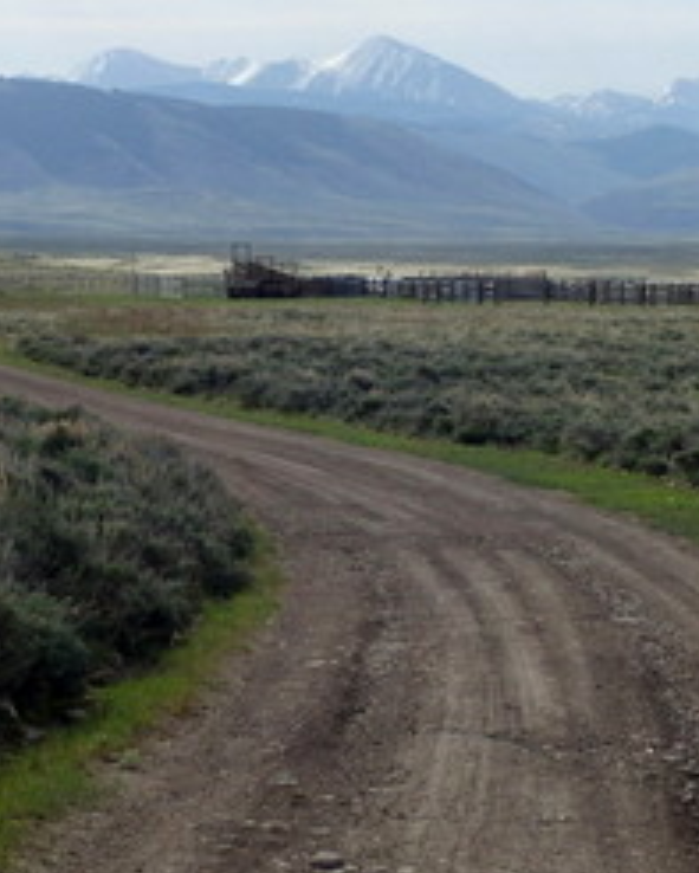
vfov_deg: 15.1
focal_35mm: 127
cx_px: 348
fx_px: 3282
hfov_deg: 12.2
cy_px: 321
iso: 125
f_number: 5.4
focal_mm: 11.4
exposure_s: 1/500
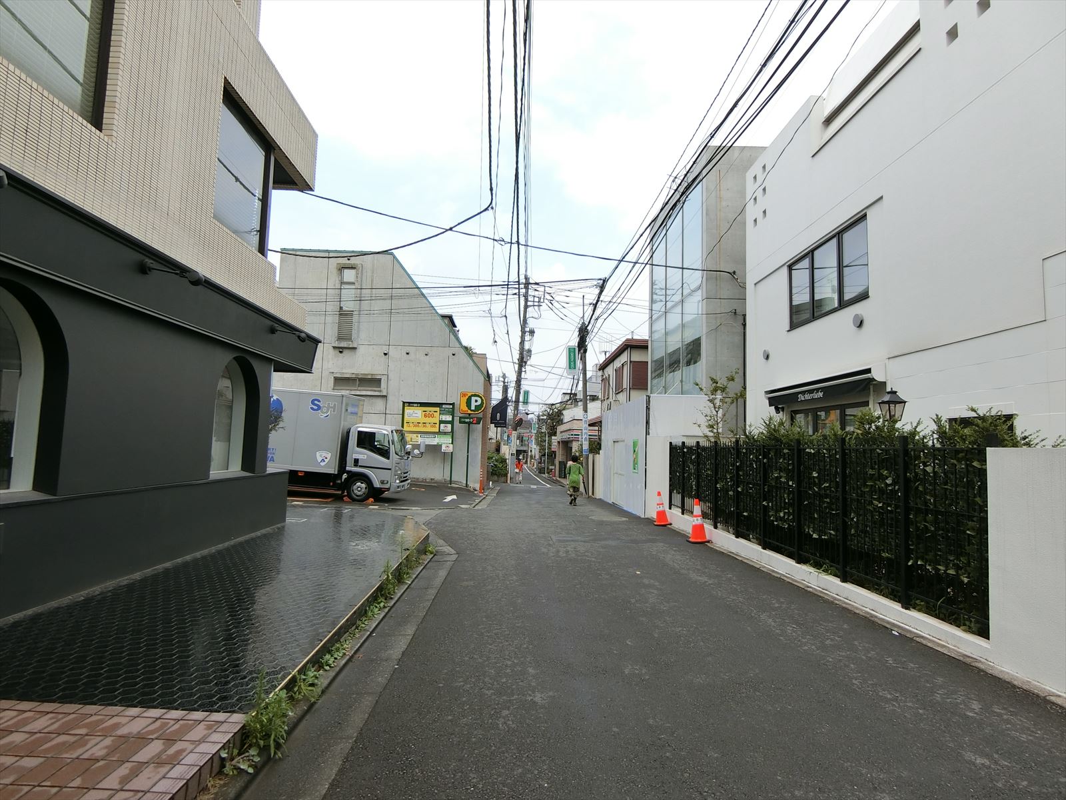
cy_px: 400
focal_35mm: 19
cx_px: 533
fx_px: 585
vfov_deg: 68.7
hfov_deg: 84.7
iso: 80
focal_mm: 4.06
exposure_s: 1/1000
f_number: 2.7
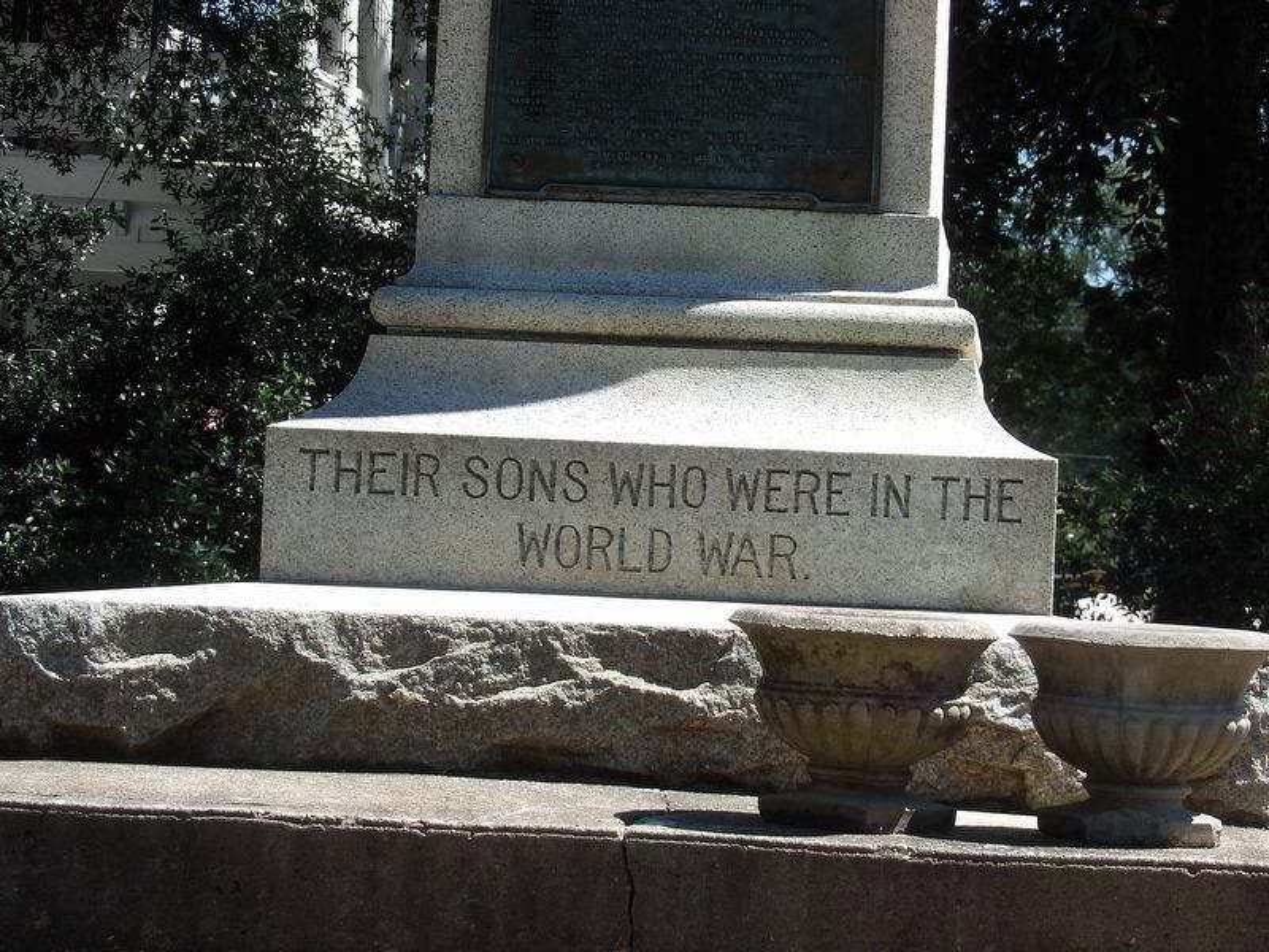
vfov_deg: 10.4
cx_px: 634
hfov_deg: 13.8
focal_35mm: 143
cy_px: 476
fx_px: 5242
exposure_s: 1/320
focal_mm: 25.6
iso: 100
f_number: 4.3
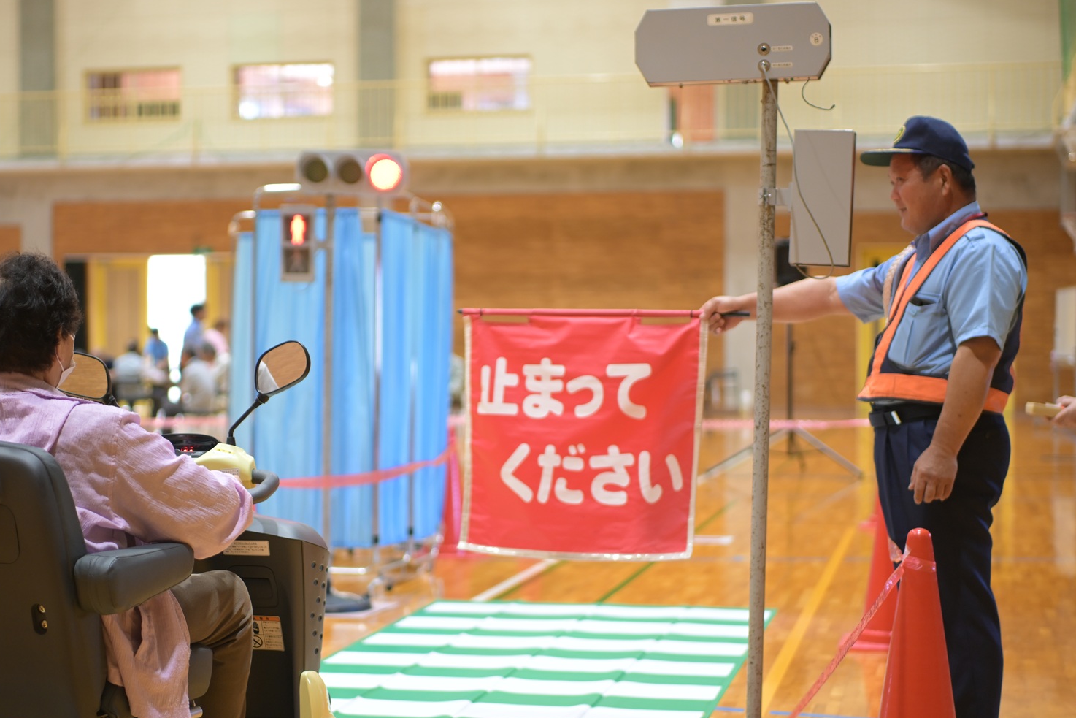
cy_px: 400
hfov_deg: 28.8
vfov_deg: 19.5
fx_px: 2092
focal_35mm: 70
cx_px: 450
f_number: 1.8
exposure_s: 1/100
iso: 400
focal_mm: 50
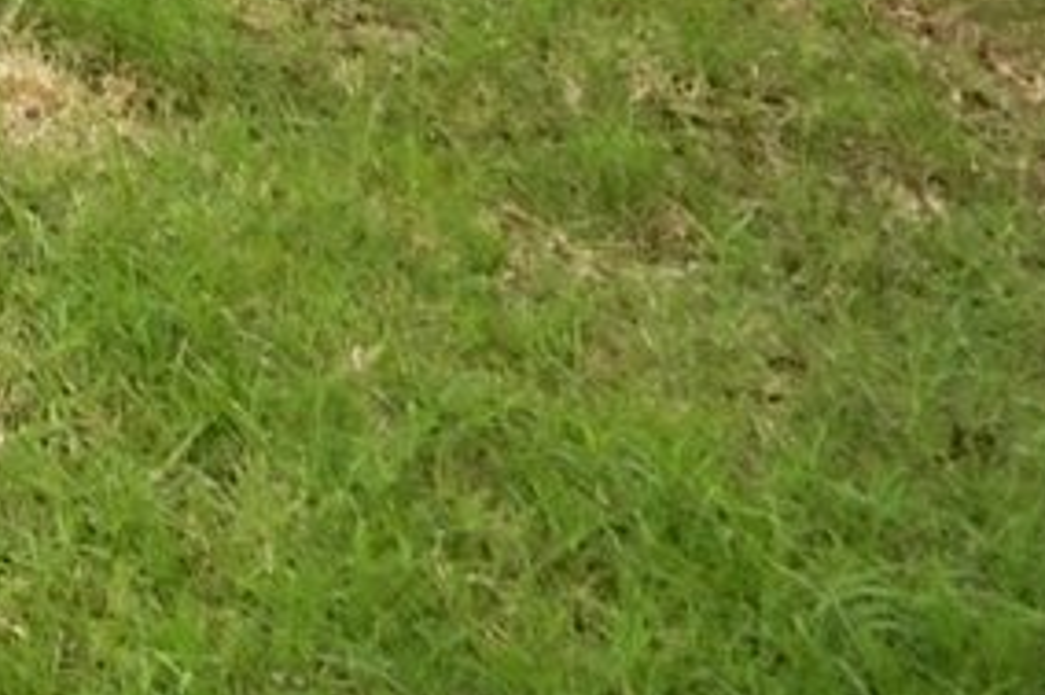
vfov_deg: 9.9
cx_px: -2259
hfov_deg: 10.8
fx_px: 2930
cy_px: -1432
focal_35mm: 101
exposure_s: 1/500
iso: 250
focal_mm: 14
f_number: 9
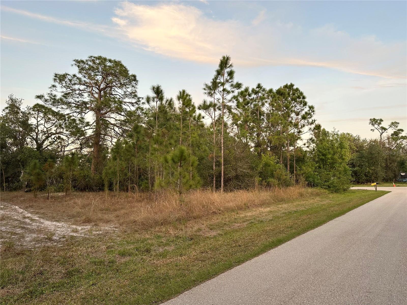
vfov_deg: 56.8
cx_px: 204
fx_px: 282
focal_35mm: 24
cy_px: 152
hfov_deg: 71.6
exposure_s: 1/121
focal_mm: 6.86
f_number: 1.78
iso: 64
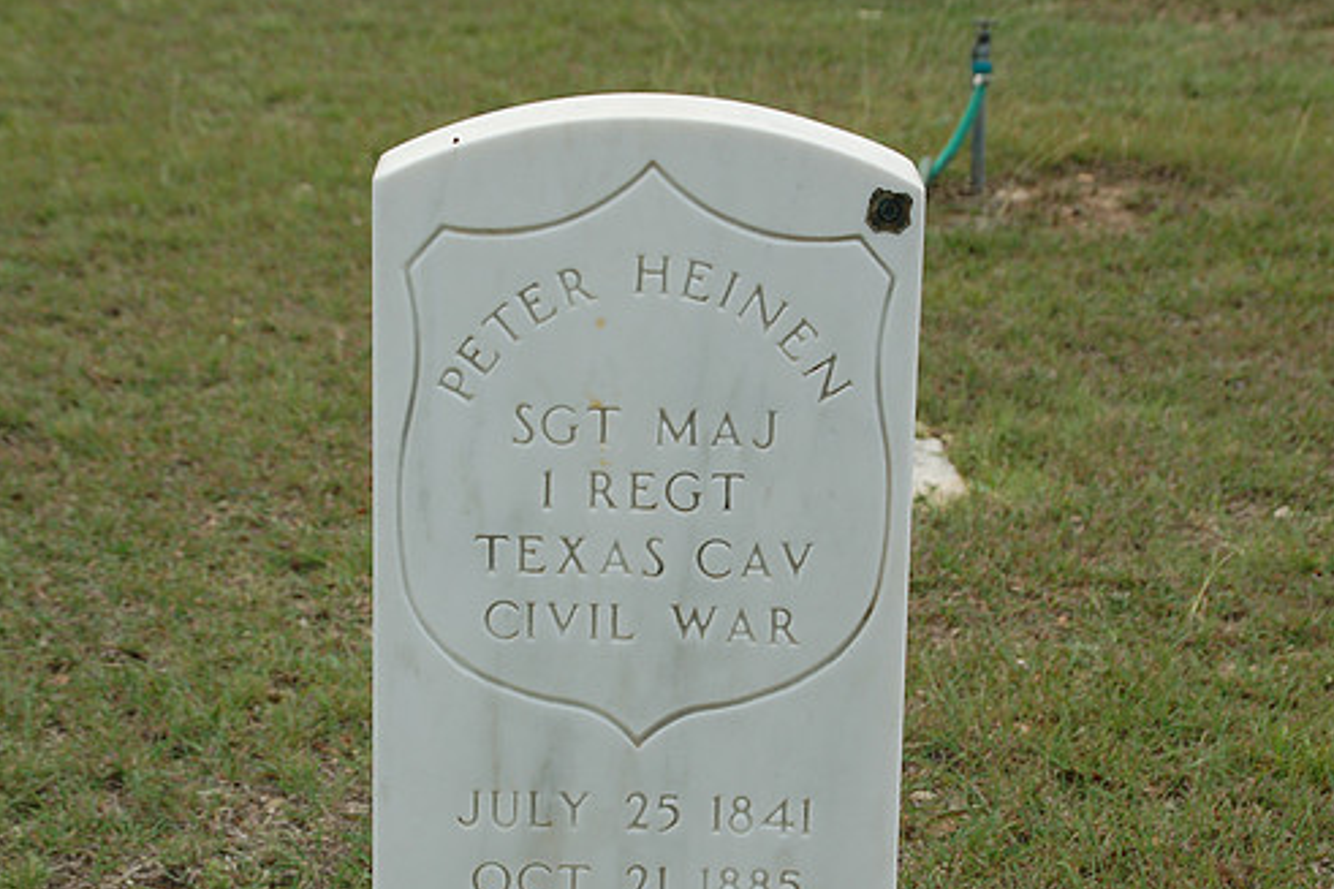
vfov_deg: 16.1
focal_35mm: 85
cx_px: 628
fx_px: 3148
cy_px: 511
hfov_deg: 23.9
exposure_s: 1/250
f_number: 8
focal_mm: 48
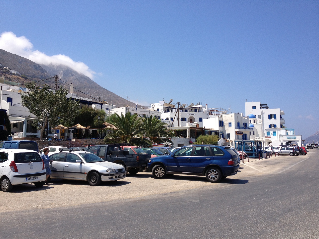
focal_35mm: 35
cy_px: 120
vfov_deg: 40.7
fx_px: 323
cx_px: 160
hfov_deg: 52.6
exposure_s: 1/1842
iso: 50
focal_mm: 4.28
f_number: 2.4
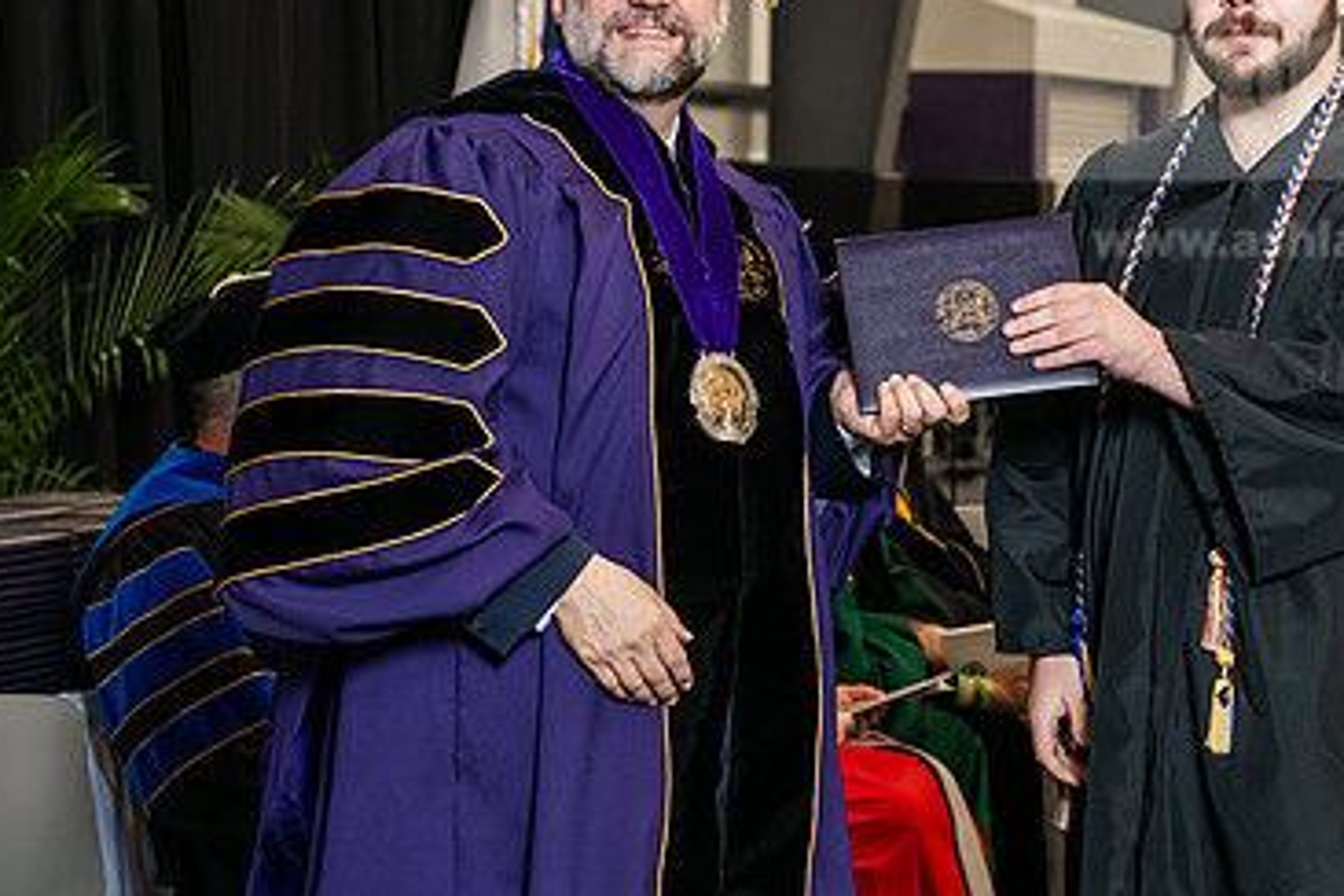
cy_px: 318
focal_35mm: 111
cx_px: 925
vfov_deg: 12.3
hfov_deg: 18.4
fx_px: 4144
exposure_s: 1/200
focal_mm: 70
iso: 2500
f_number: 5
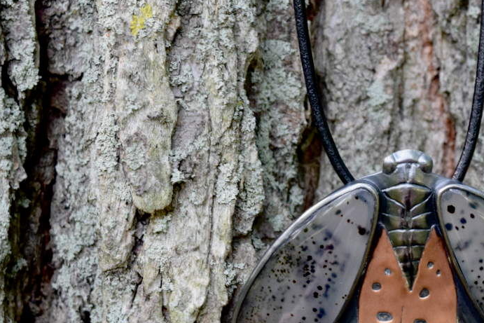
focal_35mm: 100
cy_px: 259
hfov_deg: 20.1
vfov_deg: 13.6
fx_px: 1345
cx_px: 424
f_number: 7.1
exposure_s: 1/160
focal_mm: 36
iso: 1600
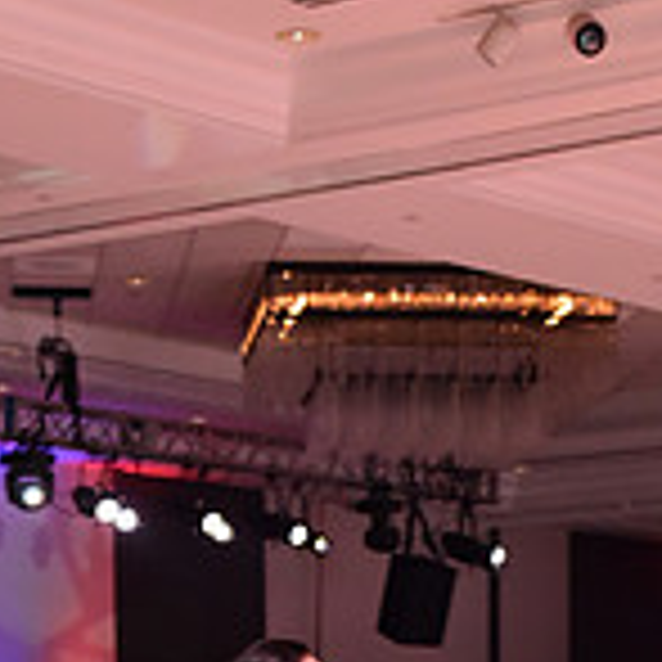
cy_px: 1085
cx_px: 385
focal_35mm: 154
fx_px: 3332
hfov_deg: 11.3
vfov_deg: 10.8
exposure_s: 1/320
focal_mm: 46
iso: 2500
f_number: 5.6
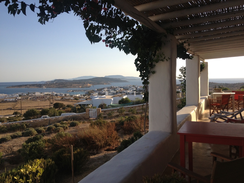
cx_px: 122
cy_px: 92
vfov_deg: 40.7
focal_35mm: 35
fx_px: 247
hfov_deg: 52.6
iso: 50
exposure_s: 1/1042
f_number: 2.4
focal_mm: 4.28
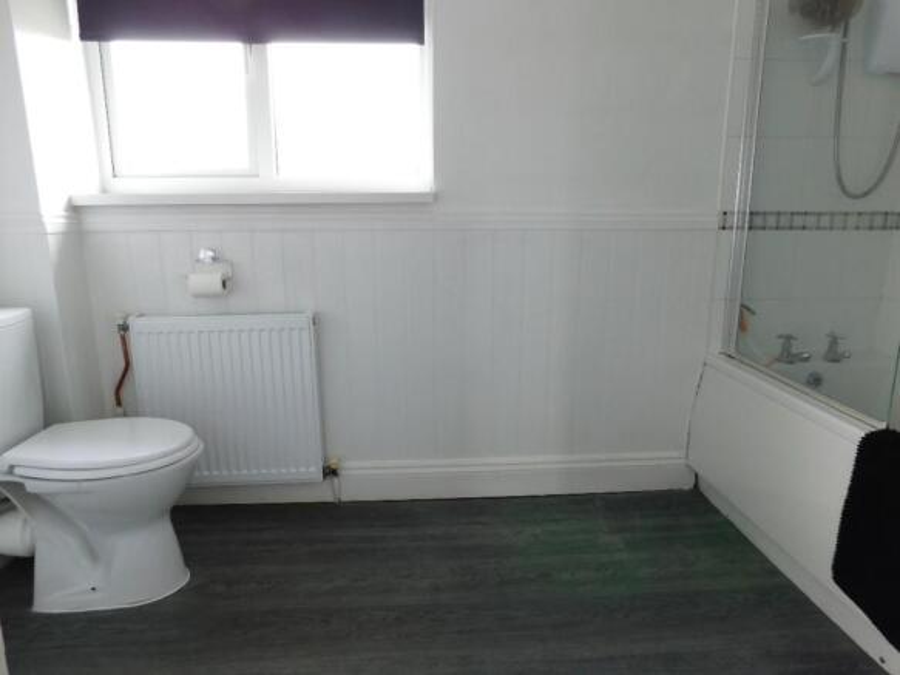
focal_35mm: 23
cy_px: 338
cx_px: 450
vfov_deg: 58.9
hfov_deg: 73.9
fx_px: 598
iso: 160
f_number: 3
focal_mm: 4
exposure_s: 1/30
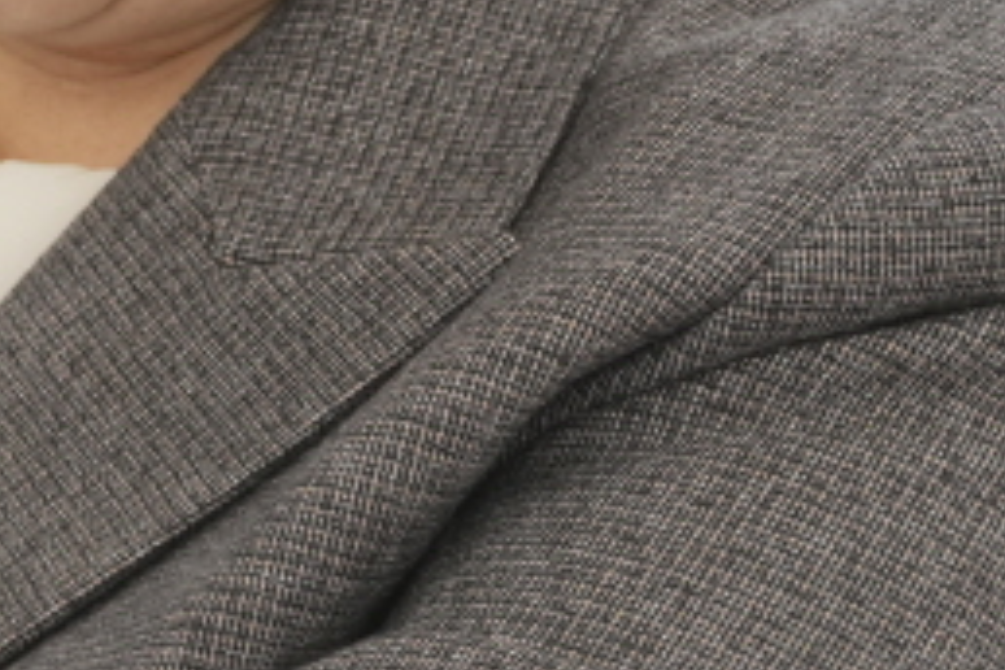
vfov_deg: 6.6
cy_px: 113
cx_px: -1862
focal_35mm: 209
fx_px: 5834
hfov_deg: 8.5
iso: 640
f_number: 5.6
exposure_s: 1/250
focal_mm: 30
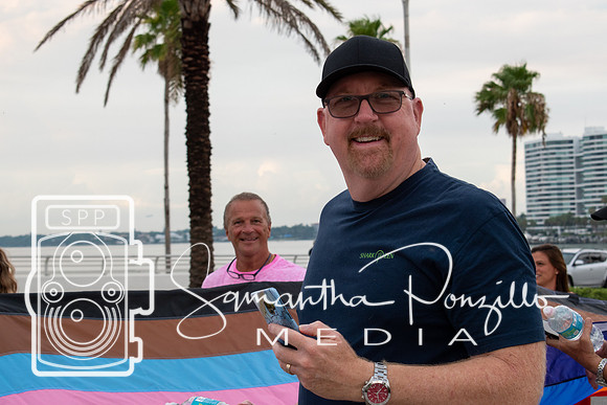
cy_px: 202
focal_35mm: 78
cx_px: 304
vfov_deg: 17.5
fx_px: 1315
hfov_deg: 26.0
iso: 360
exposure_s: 1/250
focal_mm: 52
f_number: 8
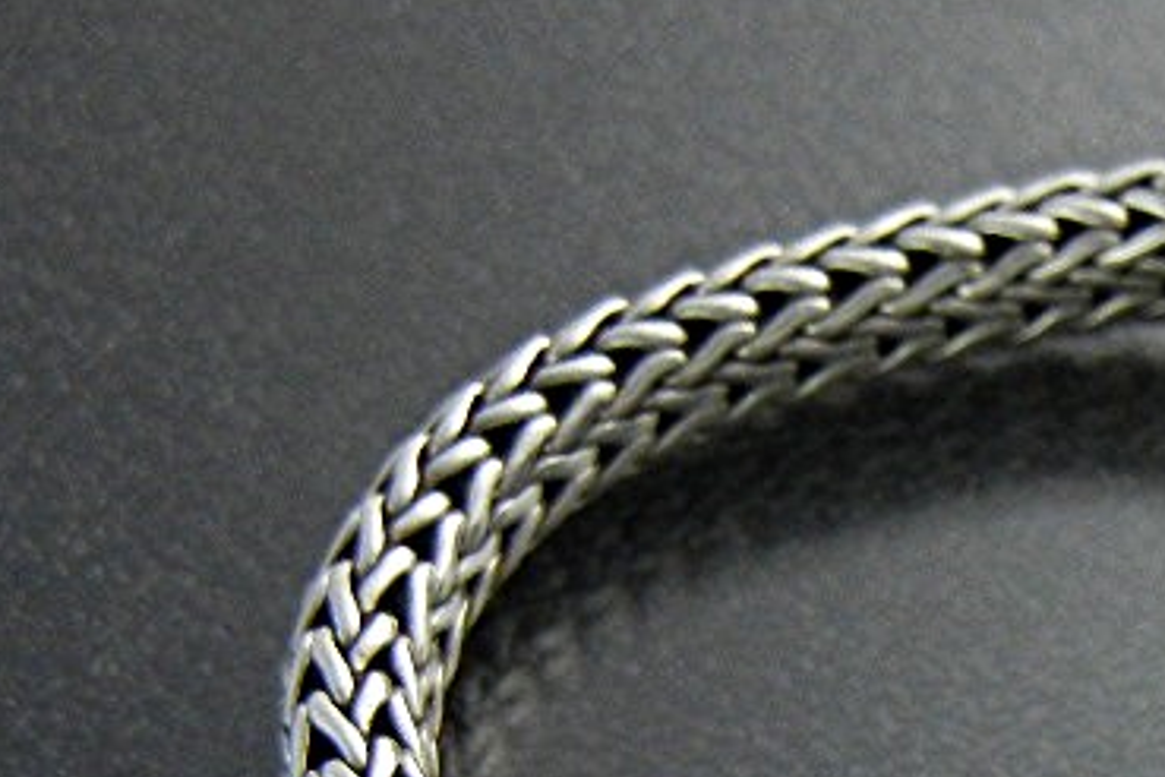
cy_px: 929
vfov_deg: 10.4
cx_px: 1497
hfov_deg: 15.1
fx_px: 4207
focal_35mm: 130
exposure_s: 1/33.6
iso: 400
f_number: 3.8
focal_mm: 8.1
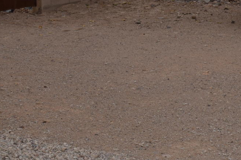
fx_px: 823
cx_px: 101
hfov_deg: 16.6
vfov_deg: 10.6
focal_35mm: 123
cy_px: -110
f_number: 6.3
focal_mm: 18
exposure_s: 1/160
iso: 100
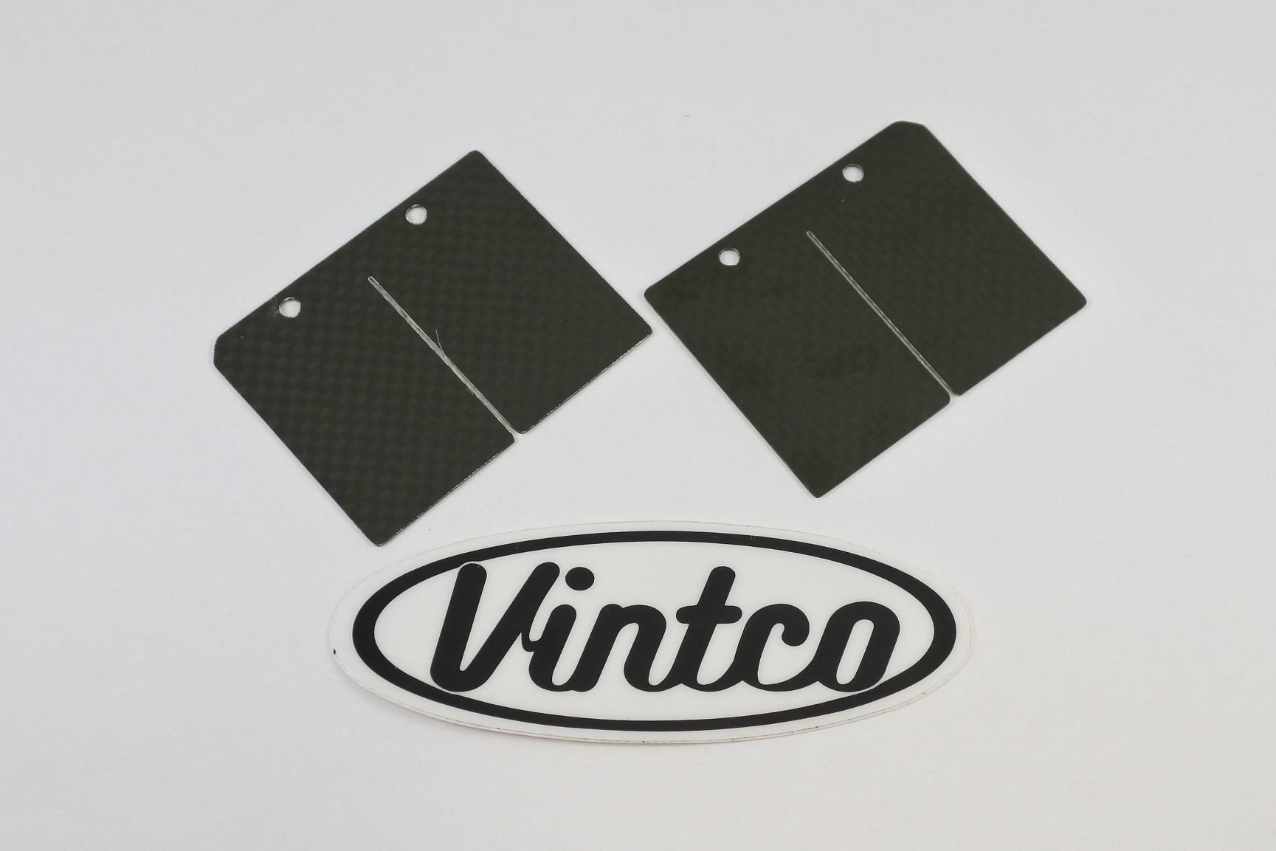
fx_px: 1418
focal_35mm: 40
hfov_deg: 48.5
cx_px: 638
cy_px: 426
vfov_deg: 33.4
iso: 400
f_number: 4.2
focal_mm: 15
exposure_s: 1/160
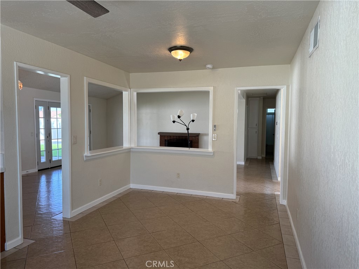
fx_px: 249
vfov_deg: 56.8
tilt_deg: -3.8
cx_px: 180
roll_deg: -0.4
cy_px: 134
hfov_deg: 71.6
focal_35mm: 24
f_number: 1.78
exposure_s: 1/163
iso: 100
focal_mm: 6.76
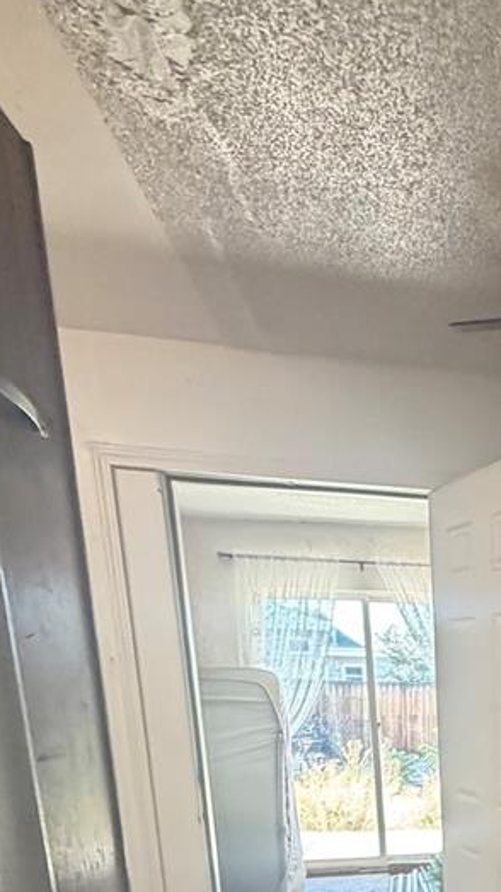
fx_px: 827
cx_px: 642
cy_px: 892
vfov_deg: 47.1
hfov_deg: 28.1
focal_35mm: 35
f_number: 2.2
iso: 250
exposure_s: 1/60
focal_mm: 2.22
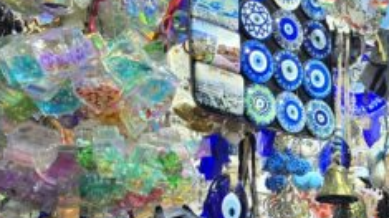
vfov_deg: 10.8
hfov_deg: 17.6
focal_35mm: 109
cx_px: 589
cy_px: 292
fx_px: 1124
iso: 20
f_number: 1.7
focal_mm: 6.3
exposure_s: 1/51
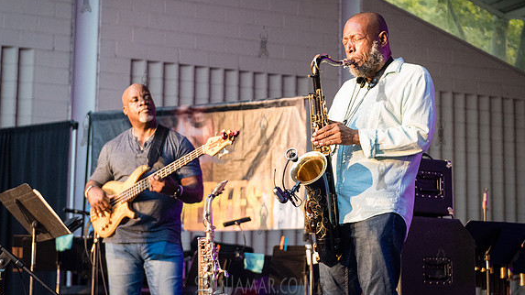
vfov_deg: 13.3
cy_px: 117
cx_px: 329
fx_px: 1267
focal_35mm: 91
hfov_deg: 23.4
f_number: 3.5
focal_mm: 62
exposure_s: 1/320
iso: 5000
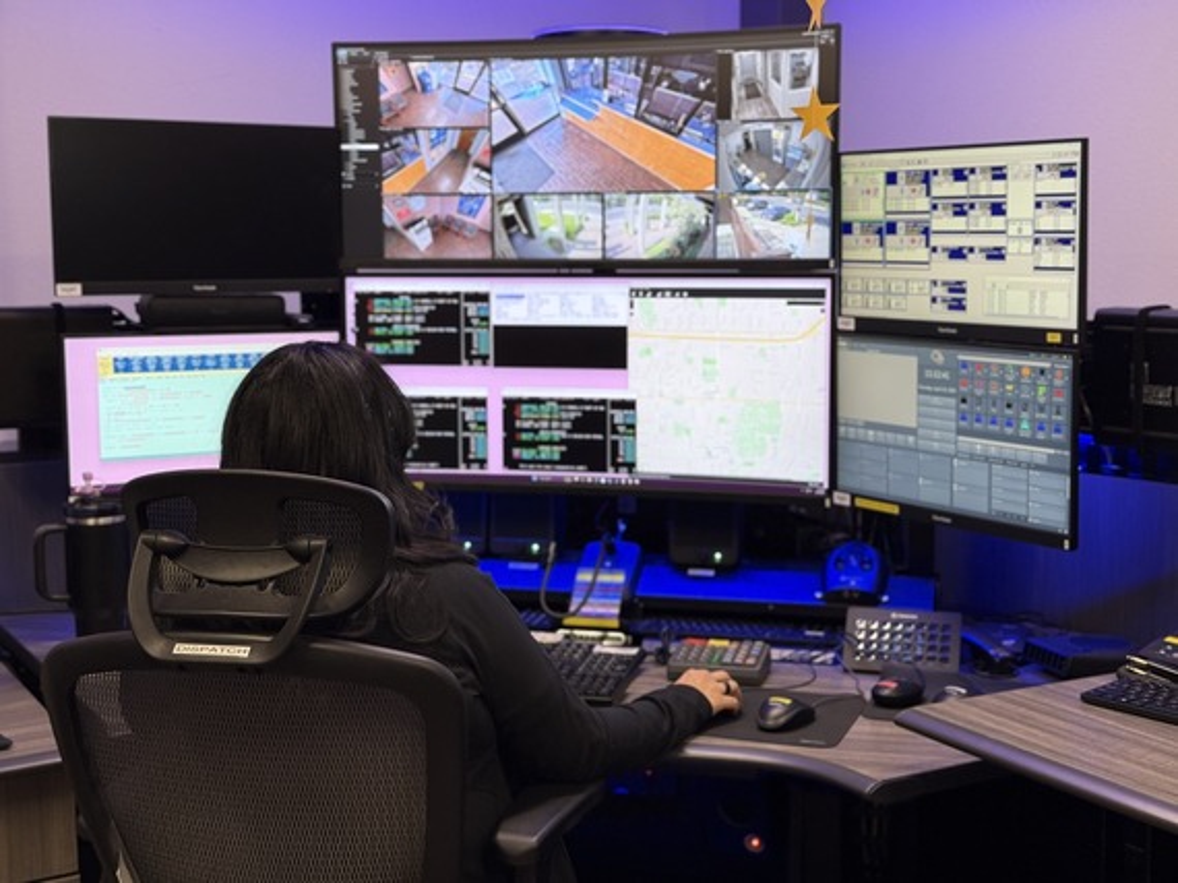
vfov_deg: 30.2
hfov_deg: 39.7
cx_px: 589
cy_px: 442
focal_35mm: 48
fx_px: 1633
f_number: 1.78
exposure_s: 1/60
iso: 125
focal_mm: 6.76
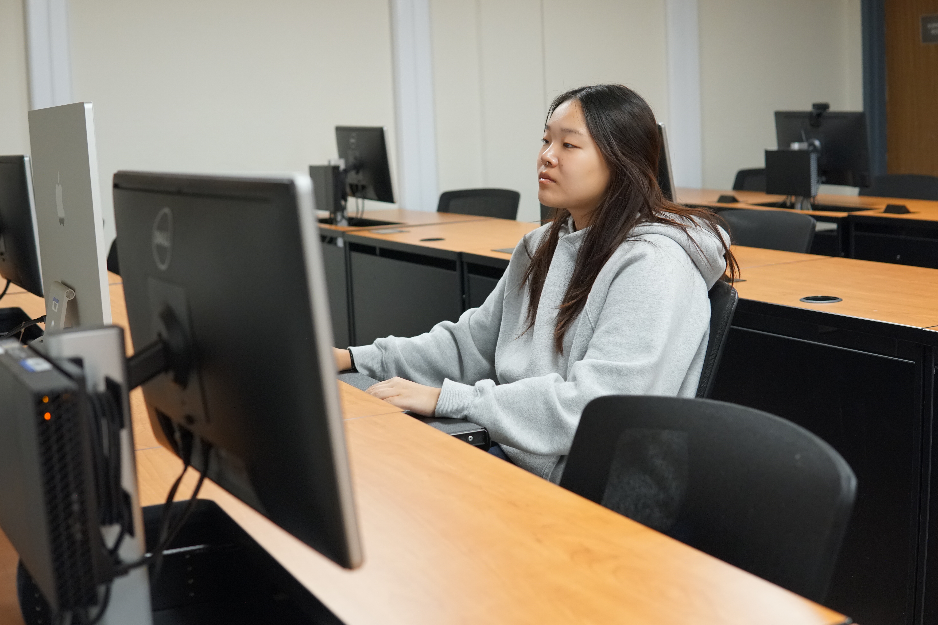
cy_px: 311
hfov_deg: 42.7
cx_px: 460
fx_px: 1198
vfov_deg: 29.2
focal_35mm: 46
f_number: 2.8
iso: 1600
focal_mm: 30
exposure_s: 1/160
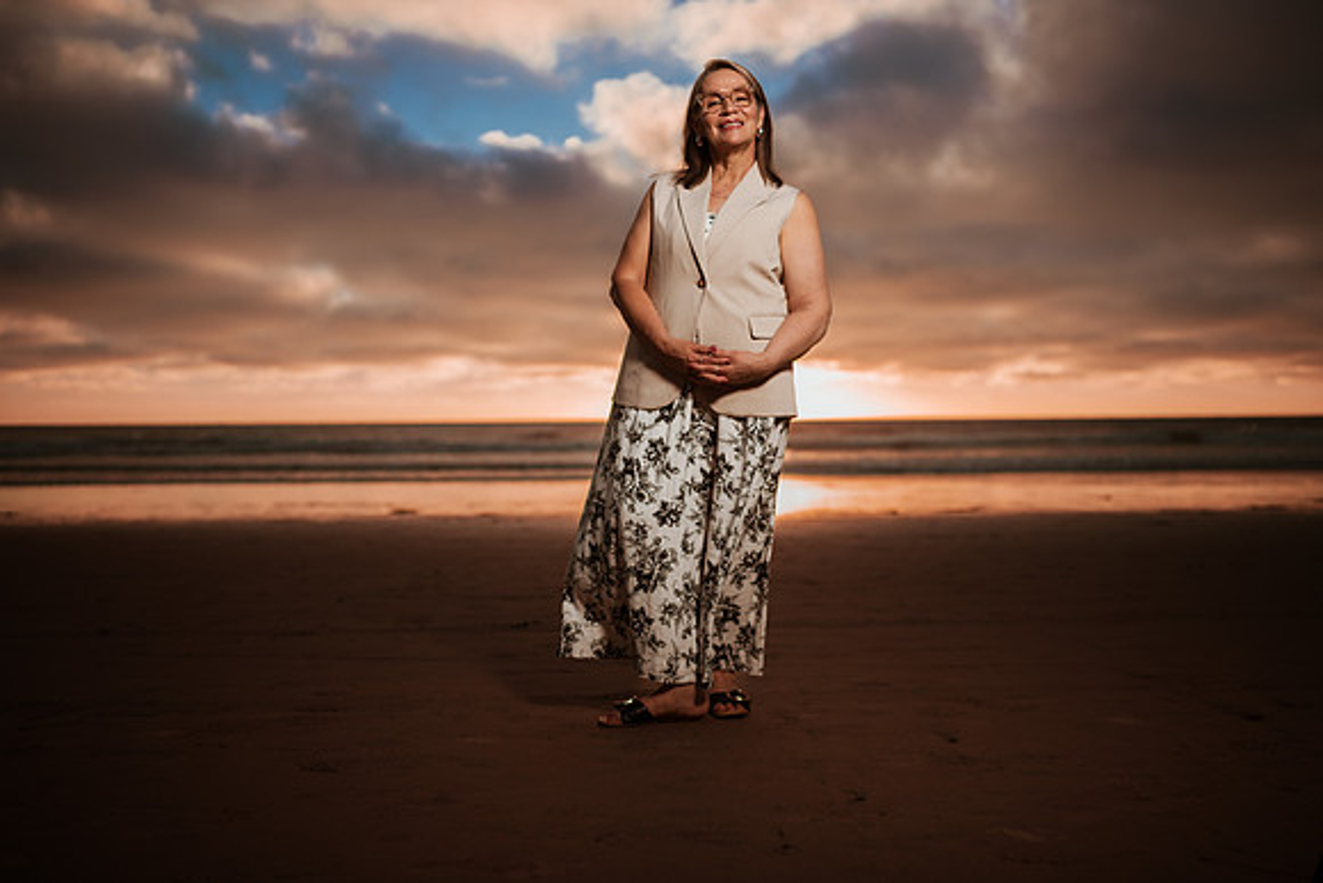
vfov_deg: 37.9
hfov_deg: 54.4
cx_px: 662
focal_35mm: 35
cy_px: 442
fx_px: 1286
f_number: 1.8
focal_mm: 35
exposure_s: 1/4000
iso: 50
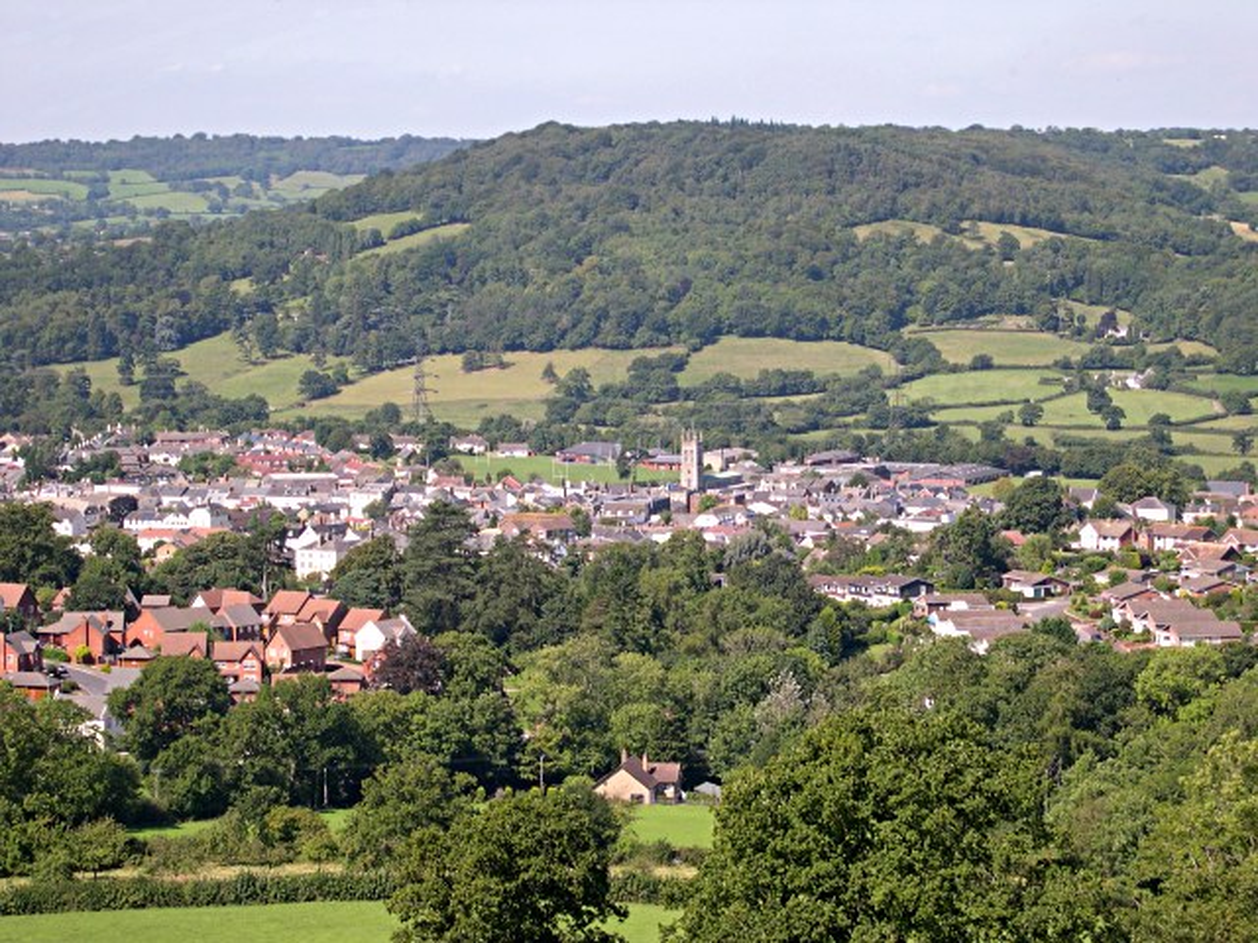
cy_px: 472
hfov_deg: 17.3
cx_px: 629
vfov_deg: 13.0
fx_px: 4143
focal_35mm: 114
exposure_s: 1/285
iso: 100
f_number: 4.9
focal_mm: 24
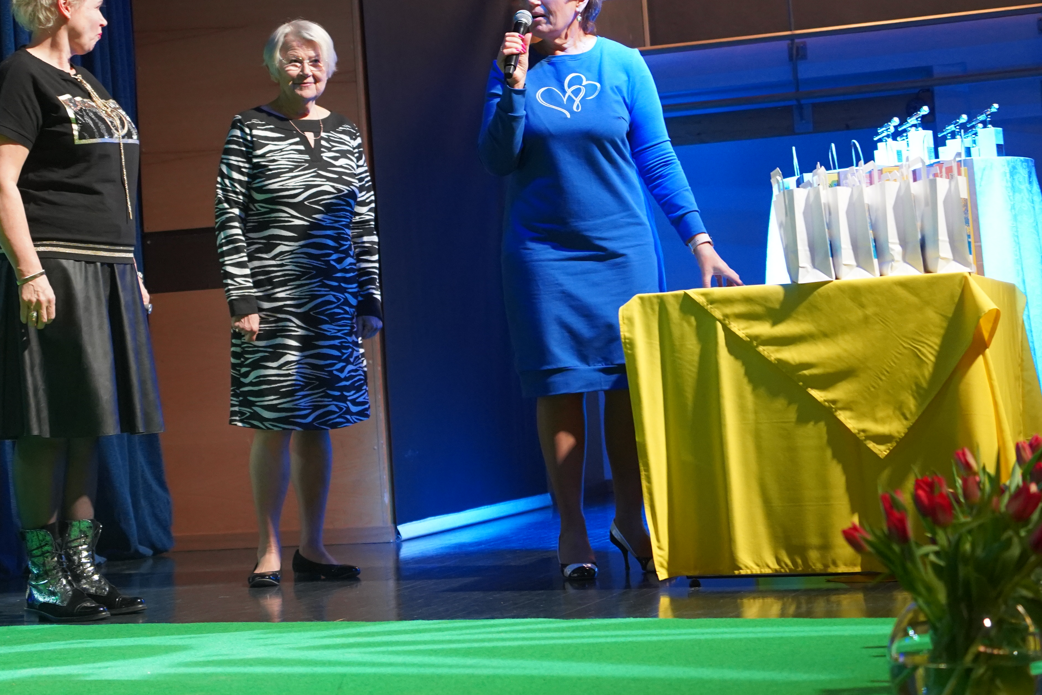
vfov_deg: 16.2
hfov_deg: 24.1
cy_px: 182
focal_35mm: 84
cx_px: 412
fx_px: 2431
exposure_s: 1/160
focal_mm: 53
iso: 4000
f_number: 4
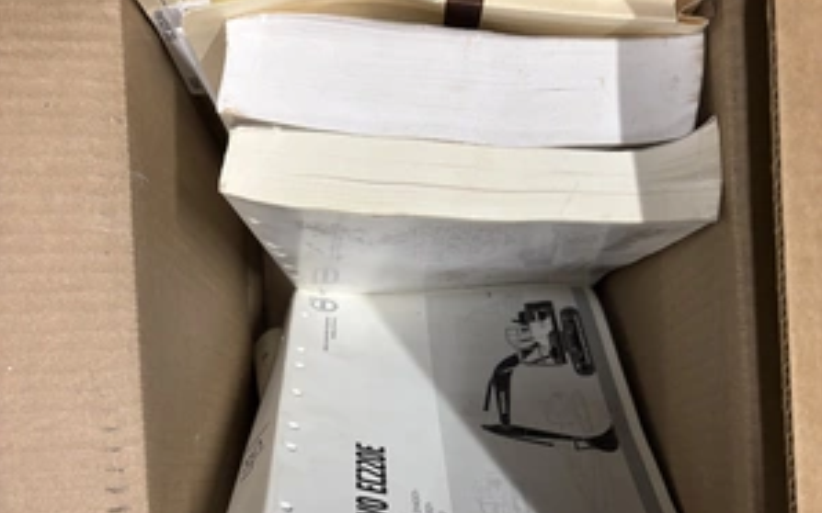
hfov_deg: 52.8
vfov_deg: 33.3
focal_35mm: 37
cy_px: 422
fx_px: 829
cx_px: 411
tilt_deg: -87.4
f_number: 1.6
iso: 125
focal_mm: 5.96
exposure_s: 1/60
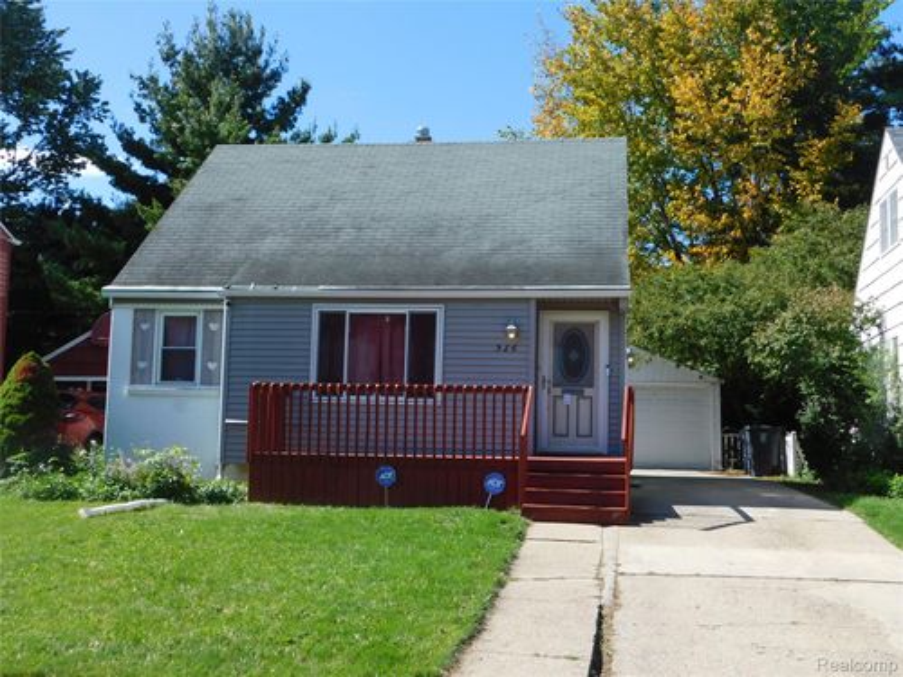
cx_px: 452
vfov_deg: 36.0
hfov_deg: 46.8
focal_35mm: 40
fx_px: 1043
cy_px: 338
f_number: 3.6
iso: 125
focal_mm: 7.1
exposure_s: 1/800
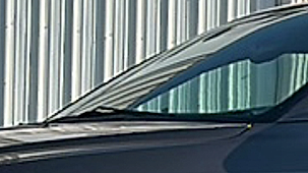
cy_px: 253
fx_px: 1738
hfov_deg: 10.0
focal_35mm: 213
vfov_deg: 5.6
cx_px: 335
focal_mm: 6.86
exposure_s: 1/5051
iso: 80
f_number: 1.78
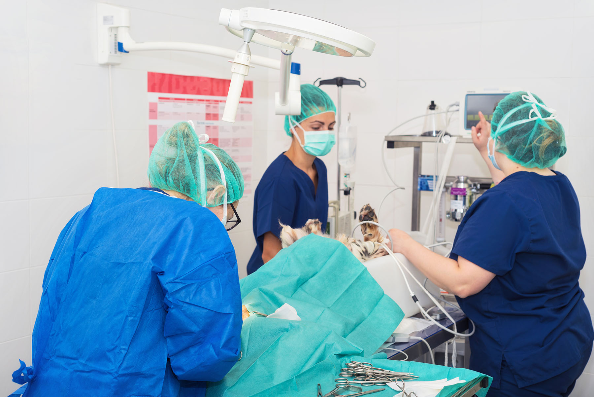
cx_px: 297
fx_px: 825
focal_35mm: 50
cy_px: 198
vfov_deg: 27.0
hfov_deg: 39.6
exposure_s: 1/200
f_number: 5
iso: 100
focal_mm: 50
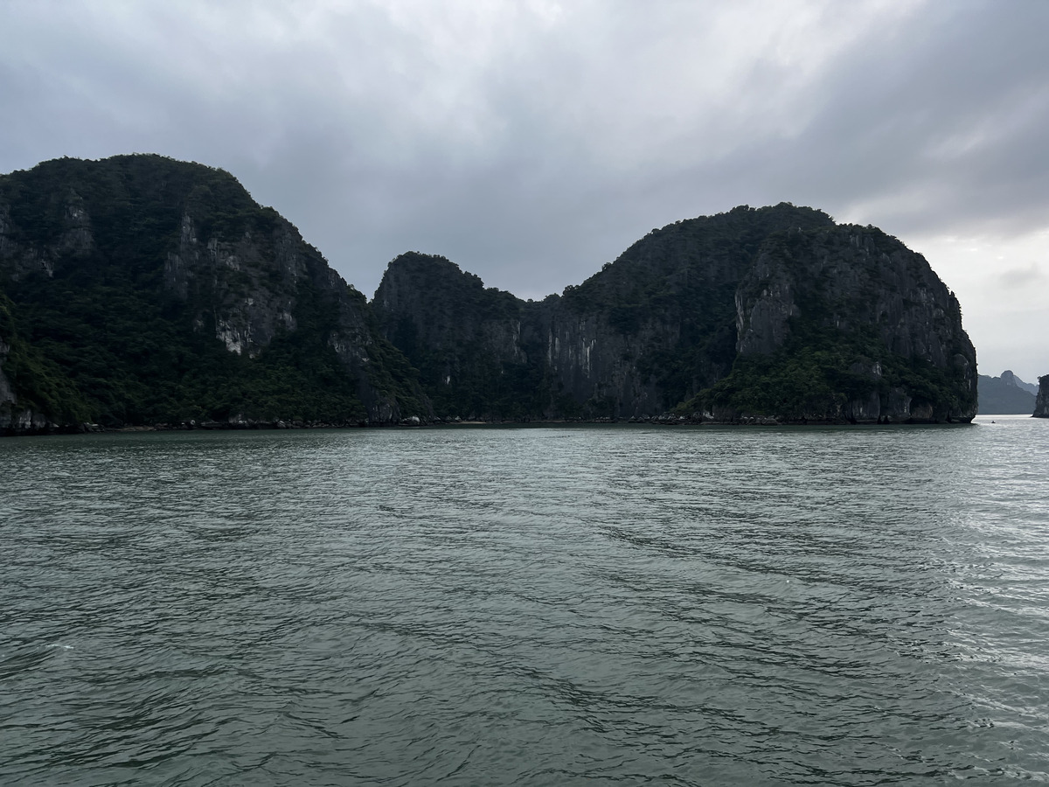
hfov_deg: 67.3
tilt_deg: +1.5
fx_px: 788
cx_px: 524
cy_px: 394
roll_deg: +1.0
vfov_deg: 53.1
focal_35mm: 26
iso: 64
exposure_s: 1/121
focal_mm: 5.7
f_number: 1.5
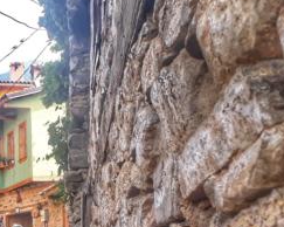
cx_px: 37
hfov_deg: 24.8
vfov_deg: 20.1
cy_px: 191
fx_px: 630
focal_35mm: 75
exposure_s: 1/347
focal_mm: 3.6
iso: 40
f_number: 1.9
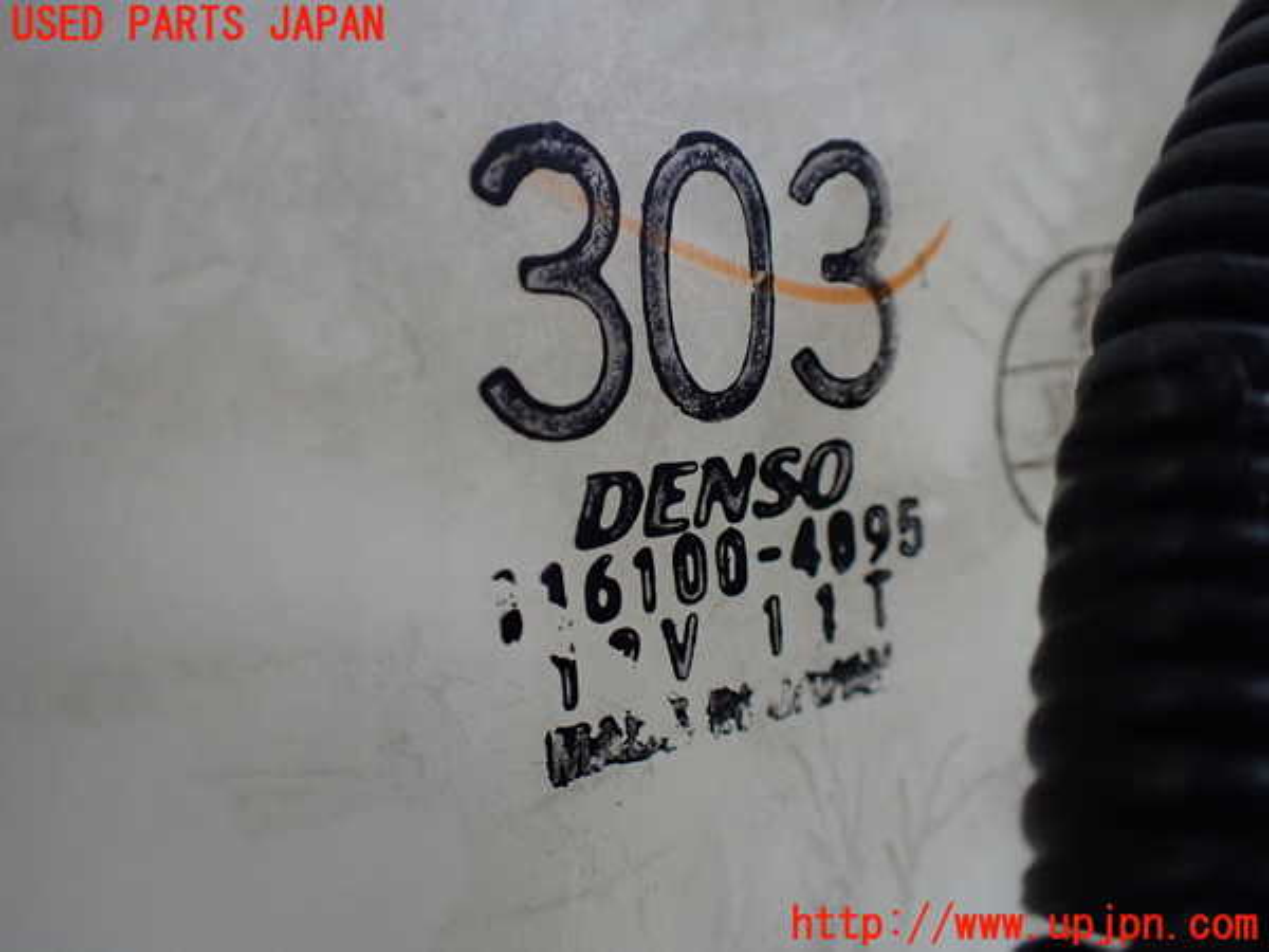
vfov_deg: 46.8
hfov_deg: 60.0
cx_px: 634
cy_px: 476
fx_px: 1100
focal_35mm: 30
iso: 400
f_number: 2.3
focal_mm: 5.4
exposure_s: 1/125
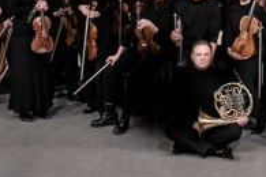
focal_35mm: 85
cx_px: 252
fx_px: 628
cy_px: -84
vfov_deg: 15.0
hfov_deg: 23.1
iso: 1600
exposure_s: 1/125
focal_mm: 24
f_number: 2.8
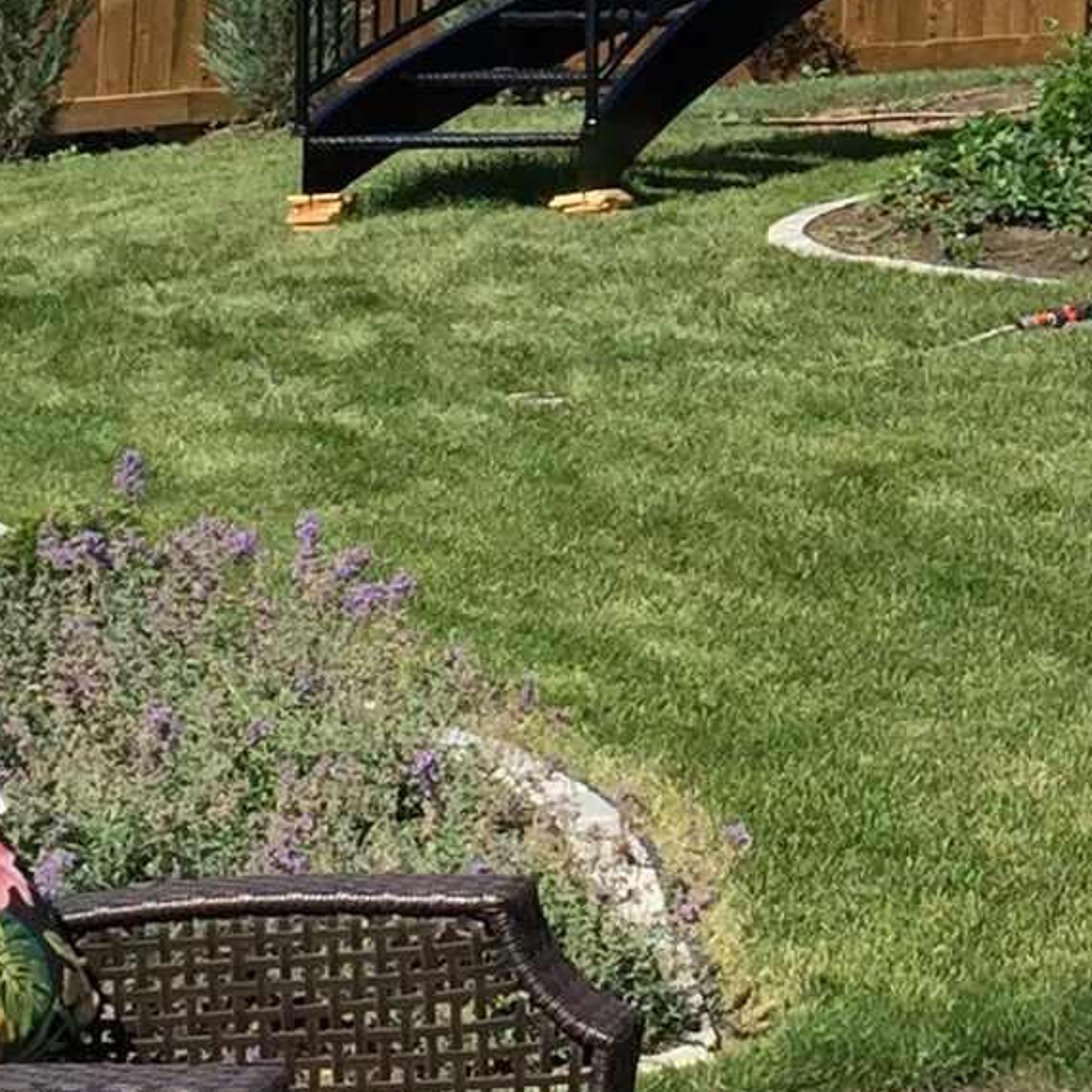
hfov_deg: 12.1
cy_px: -319
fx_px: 4925
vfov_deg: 12.3
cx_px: 1564
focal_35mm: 138
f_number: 2.2
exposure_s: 1/1799
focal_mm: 4.15
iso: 32
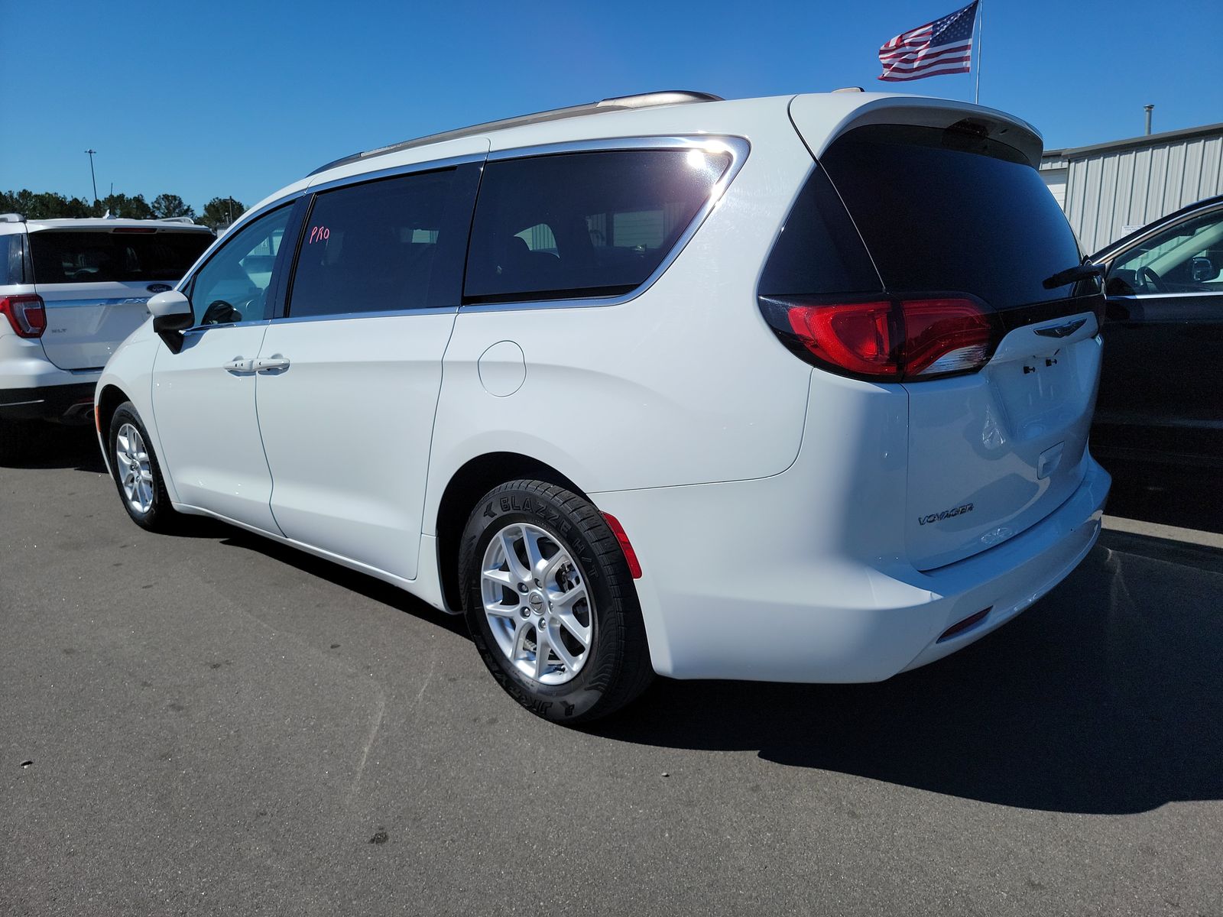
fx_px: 848
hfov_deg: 71.6
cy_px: 458
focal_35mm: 24
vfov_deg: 56.8
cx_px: 612
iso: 50
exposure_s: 1/2010
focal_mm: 6.7
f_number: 1.8
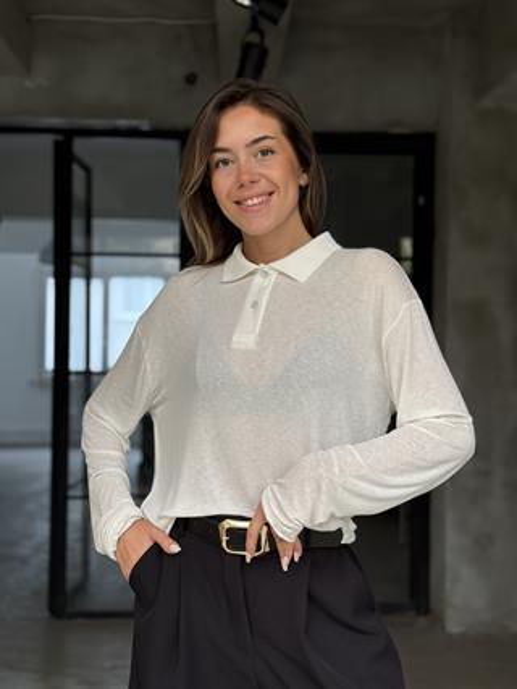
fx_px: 955
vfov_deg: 39.6
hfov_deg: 30.3
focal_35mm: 48
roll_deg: -1.0
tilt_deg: +0.1
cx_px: 258
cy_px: 344
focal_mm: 6.76
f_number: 1.78
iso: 80
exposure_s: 1/169
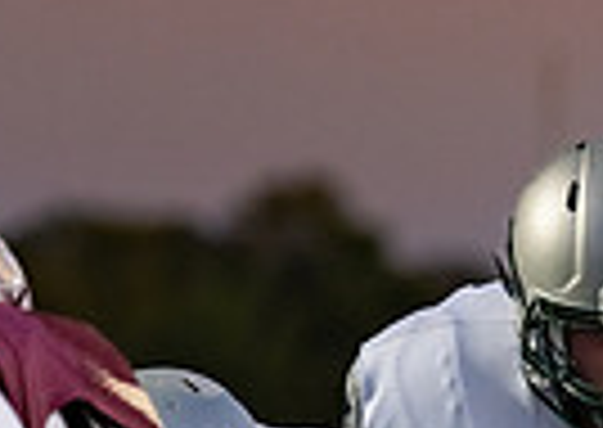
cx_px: 644
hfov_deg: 2.8
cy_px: 565
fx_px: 12487
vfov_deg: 2.0
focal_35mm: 731
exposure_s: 1/1000
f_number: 2.8
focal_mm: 139
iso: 1250
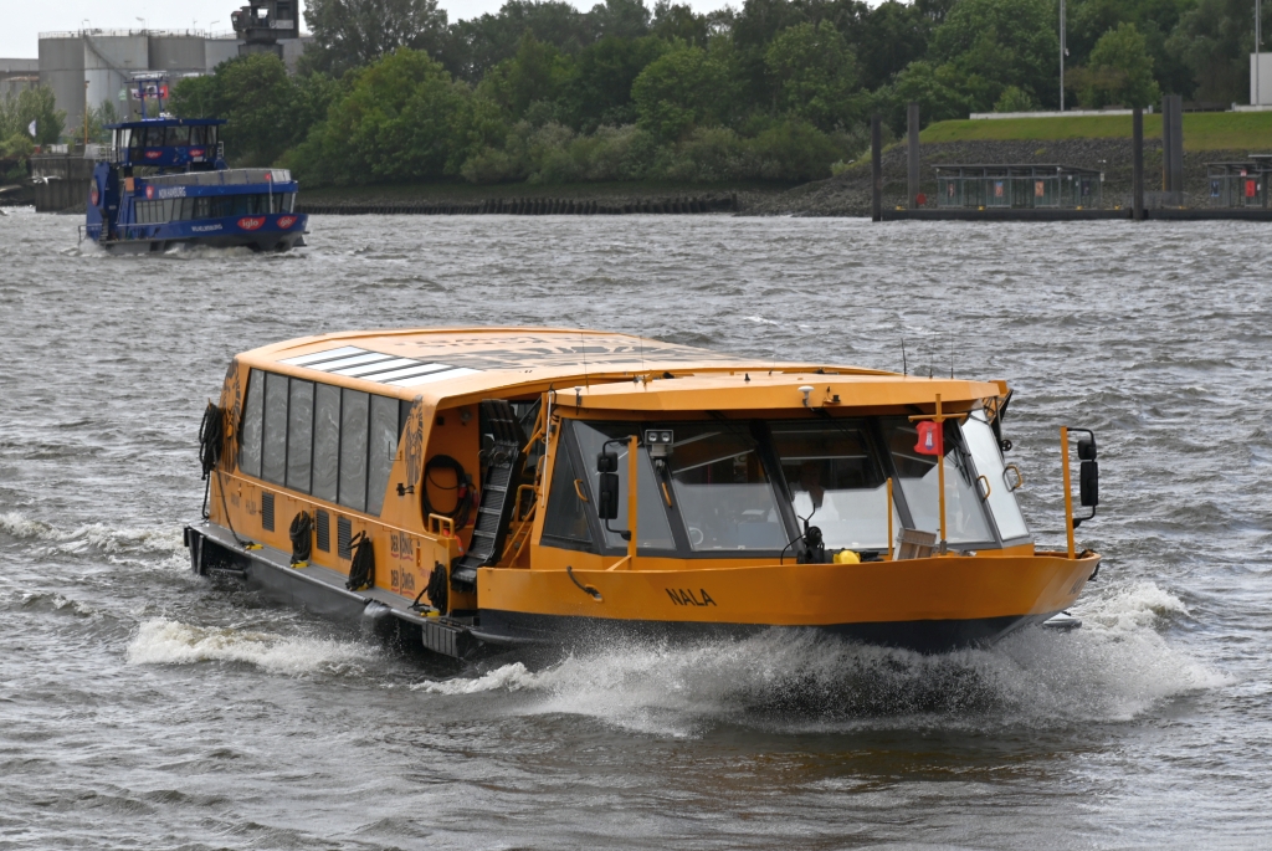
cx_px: 636
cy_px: 426
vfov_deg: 11.4
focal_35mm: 120
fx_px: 4244
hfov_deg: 17.0
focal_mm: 120
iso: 100
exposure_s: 1/640
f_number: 6.3
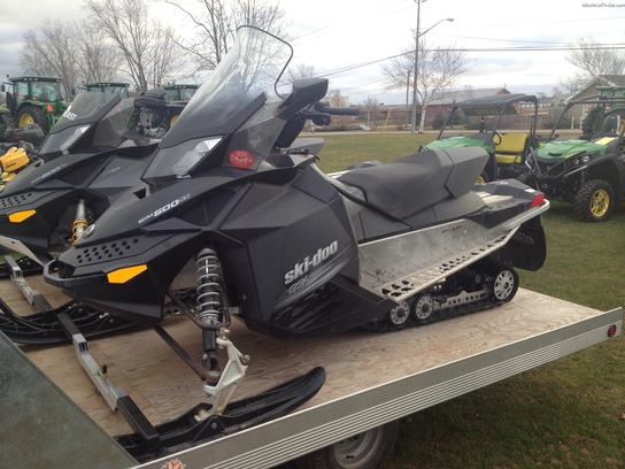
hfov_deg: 52.6
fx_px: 632
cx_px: 312
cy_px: 234
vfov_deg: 40.7
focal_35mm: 35
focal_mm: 4.28
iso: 50
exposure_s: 1/142
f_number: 2.4
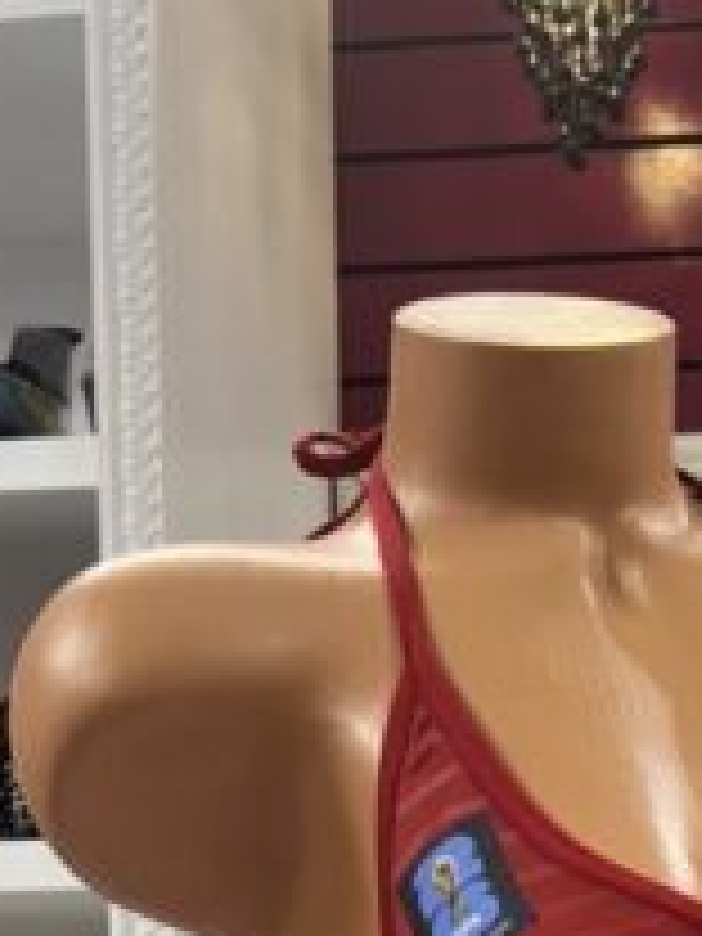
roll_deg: +1.2
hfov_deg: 18.6
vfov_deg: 22.7
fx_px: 2028
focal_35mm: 75
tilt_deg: -2.7
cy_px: 1274
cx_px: 837
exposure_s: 1/60
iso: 125
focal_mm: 5.7
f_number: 1.5
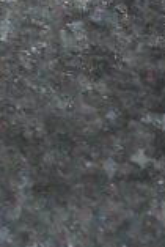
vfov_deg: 1.9
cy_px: -510
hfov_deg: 1.3
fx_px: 7394
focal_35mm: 1078
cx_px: -893
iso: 80
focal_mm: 18.2
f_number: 5.8
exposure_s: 1/60
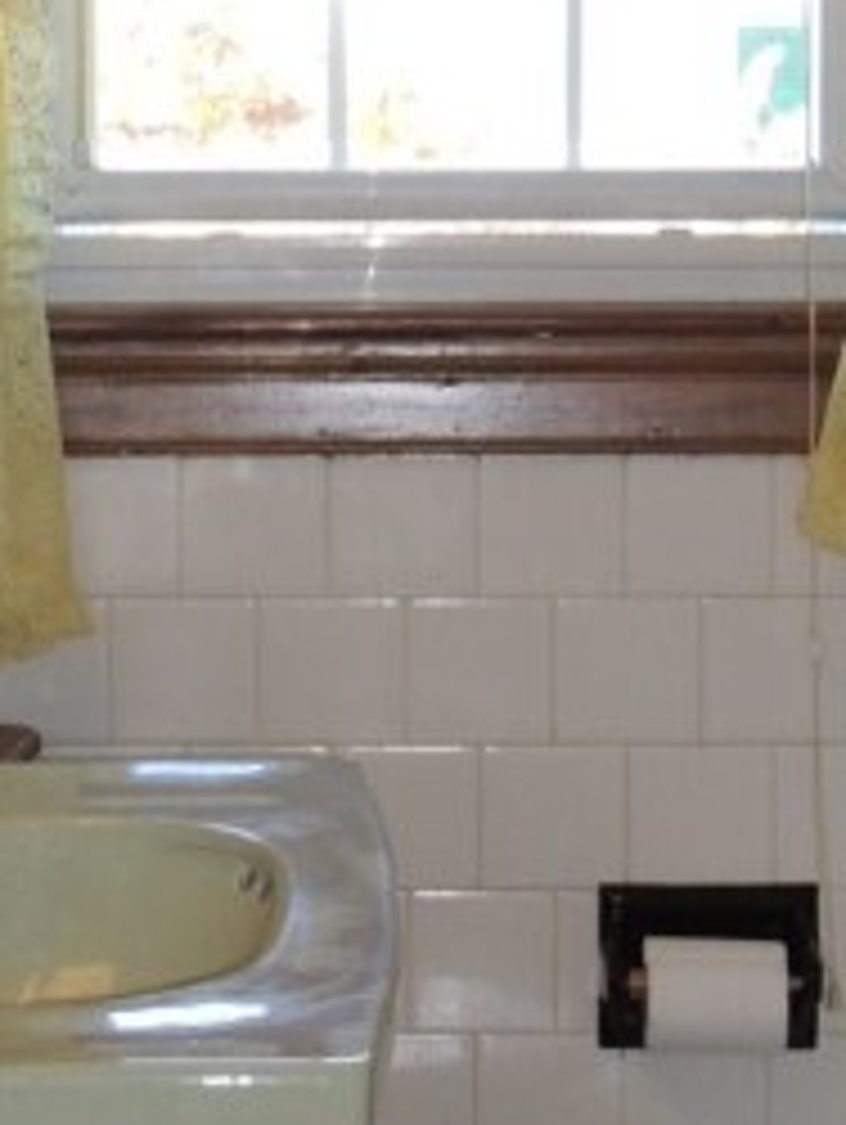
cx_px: 198
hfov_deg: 11.2
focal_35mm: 132
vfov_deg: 14.9
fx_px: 4294
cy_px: 392
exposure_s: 1/50
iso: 360
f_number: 3.4
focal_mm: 7.6
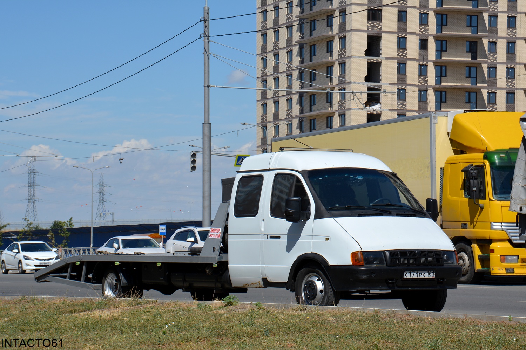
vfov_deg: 14.7
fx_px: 1358
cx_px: 263
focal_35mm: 93
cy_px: 175
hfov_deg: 21.9
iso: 100
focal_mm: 62
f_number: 10
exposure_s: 1/400
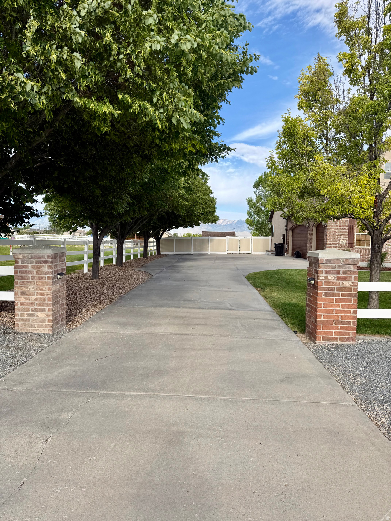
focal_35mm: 24
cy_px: 260
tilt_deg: -2.9
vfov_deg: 71.6
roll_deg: -0.7
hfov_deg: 56.8
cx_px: 196
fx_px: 361
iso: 80
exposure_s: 1/2907
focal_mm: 6.76
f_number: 1.78
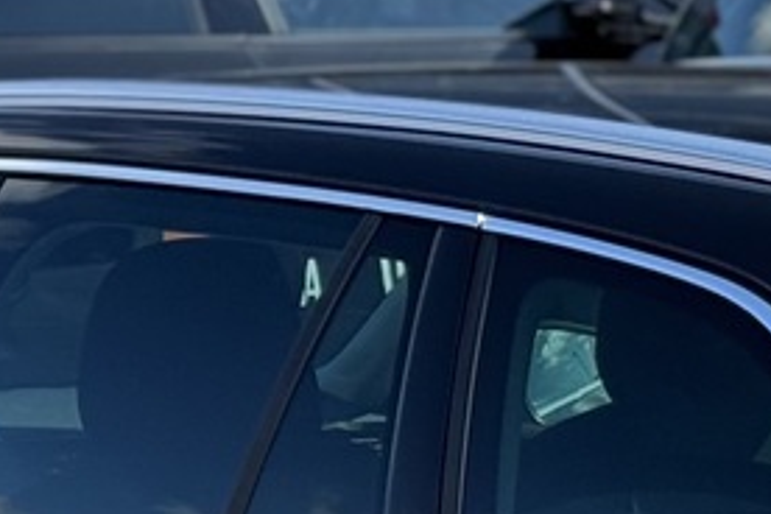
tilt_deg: -10.0
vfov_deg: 5.2
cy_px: 967
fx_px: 5568
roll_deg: -1.6
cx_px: 522
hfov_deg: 7.9
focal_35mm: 260
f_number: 1.78
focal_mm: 6.76
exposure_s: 1/1931
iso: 80
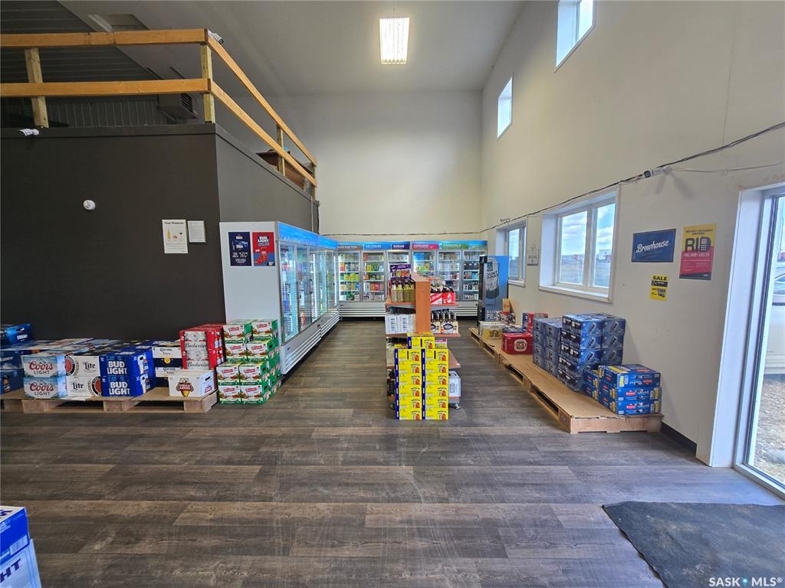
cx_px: 392
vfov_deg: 89.9
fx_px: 295
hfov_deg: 106.2
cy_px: 294
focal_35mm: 13
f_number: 2.2
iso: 64
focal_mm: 2.2
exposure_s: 1/60
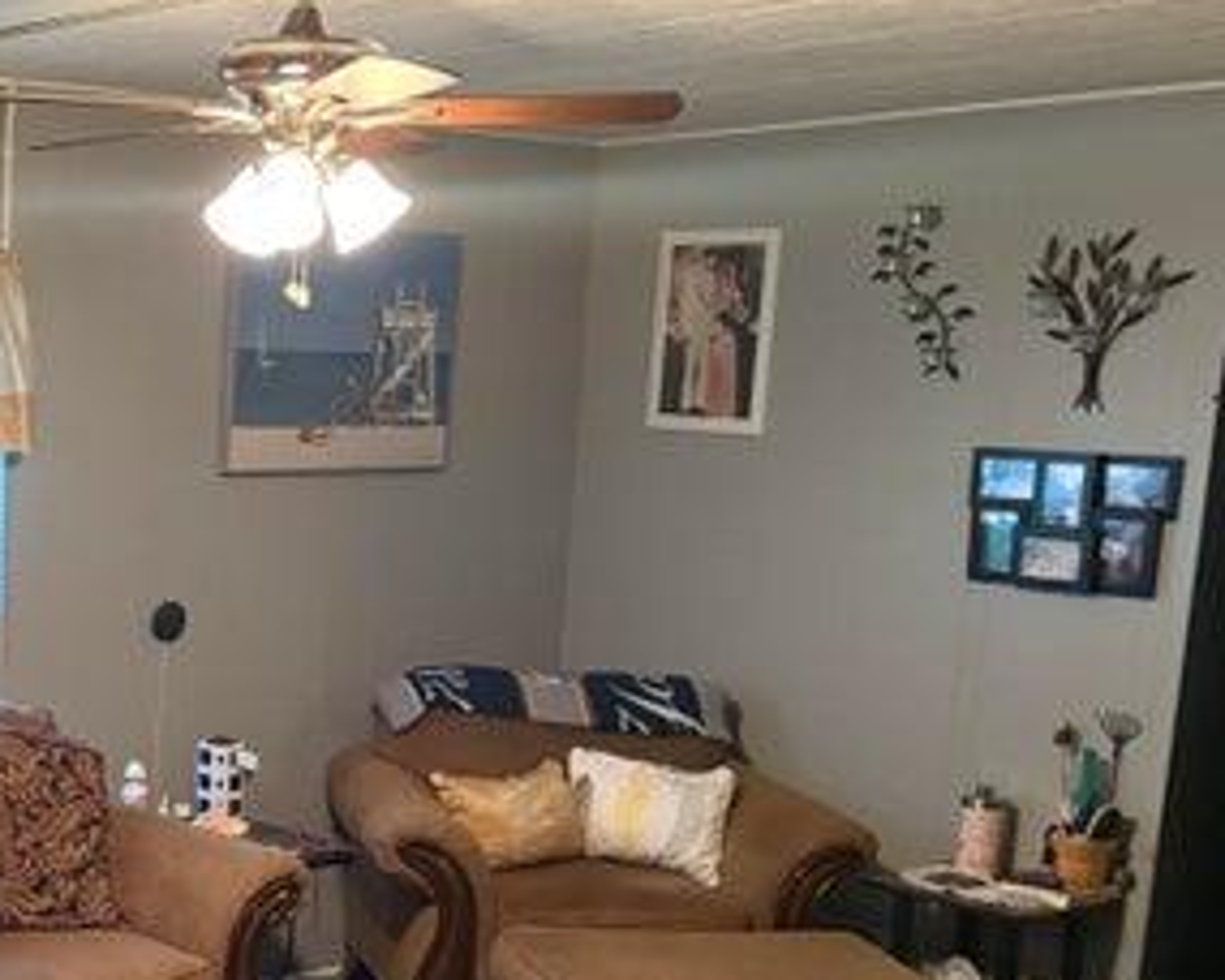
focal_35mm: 57
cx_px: -13
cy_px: 735
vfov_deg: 26.3
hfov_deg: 30.6
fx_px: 2067
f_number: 1.6
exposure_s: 1/40
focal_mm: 5.96
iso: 400
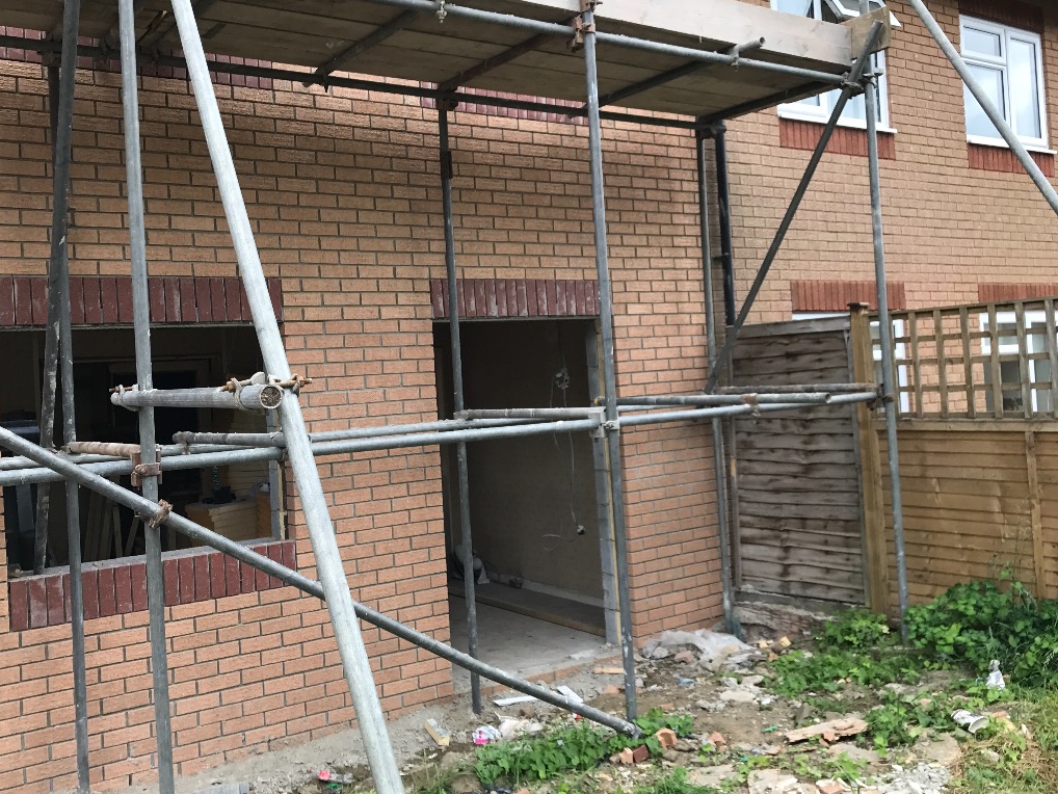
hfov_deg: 55.2
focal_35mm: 33
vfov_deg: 42.9
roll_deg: +4.2
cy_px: 368
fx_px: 1009
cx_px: 464
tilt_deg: +0.8
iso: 20
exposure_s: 1/324
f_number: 1.8
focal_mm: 3.99
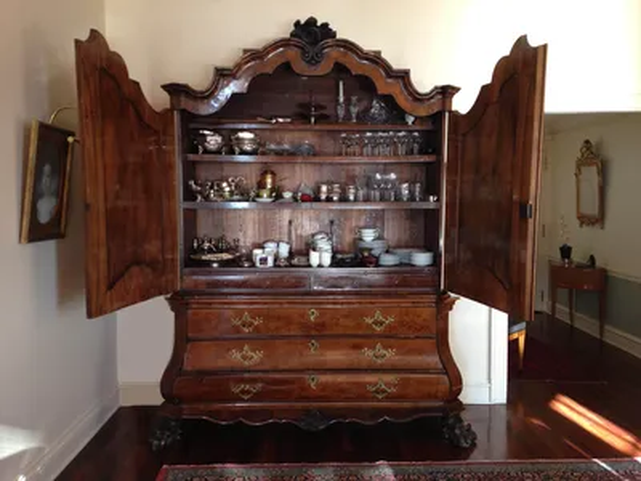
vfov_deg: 42.9
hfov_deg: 55.4
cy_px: 240
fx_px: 611
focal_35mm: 33
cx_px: 320
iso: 80
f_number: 2.4
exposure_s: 1/20
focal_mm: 4.12
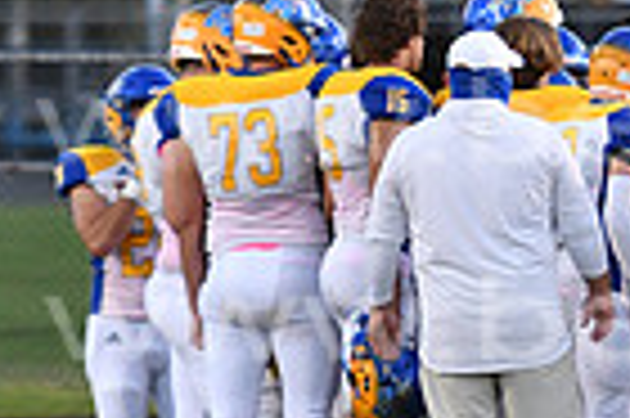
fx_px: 17392
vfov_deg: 1.4
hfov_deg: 2.1
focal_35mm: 995
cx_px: 1066
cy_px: 34
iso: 1600
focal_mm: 160
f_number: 4
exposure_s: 1/800
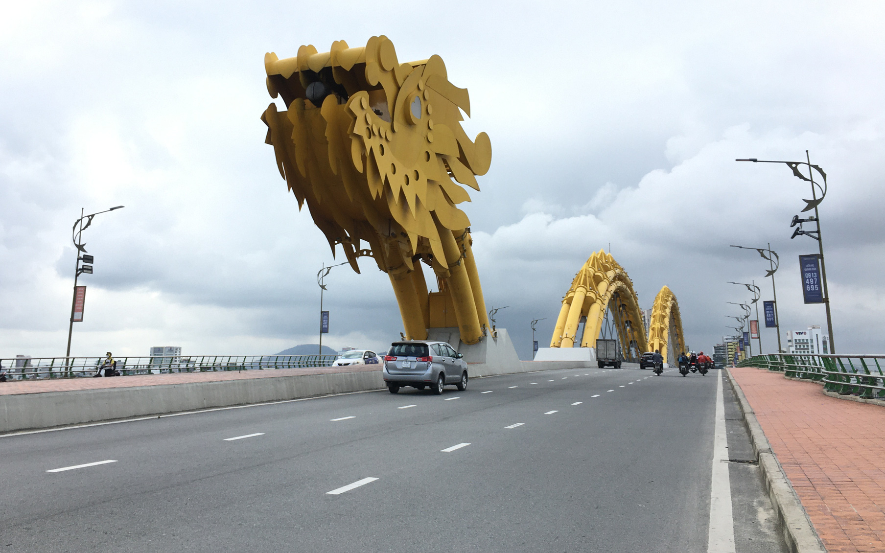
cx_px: 399
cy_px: 223
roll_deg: -1.2
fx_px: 820
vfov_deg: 37.1
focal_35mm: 34
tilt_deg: +12.1
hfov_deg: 56.6
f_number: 2.2
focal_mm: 4.15
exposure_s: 1/999
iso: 25
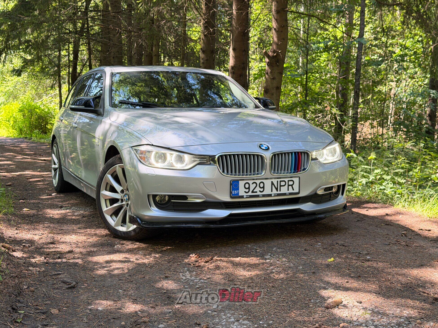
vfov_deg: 30.3
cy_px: 164
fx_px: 607
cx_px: 219
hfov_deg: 39.7
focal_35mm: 48
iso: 125
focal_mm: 6.76
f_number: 1.78
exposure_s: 1/252
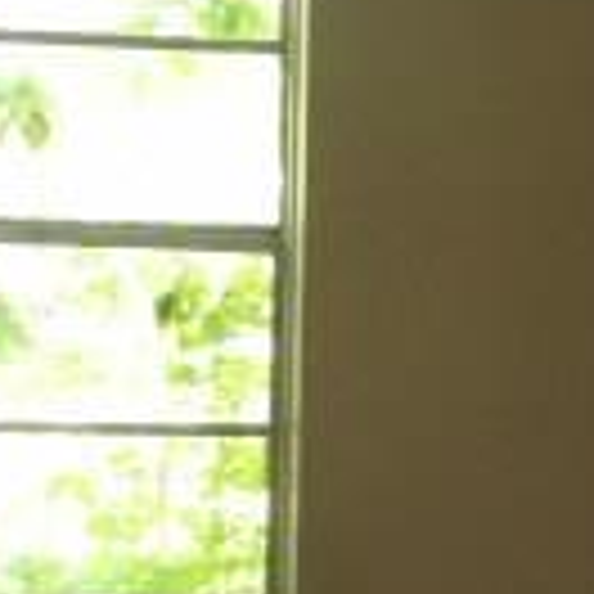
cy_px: 436
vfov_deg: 16.8
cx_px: 513
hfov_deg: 16.7
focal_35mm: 103
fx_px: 2000
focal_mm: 4.3
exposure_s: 1/33
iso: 200
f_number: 2.8
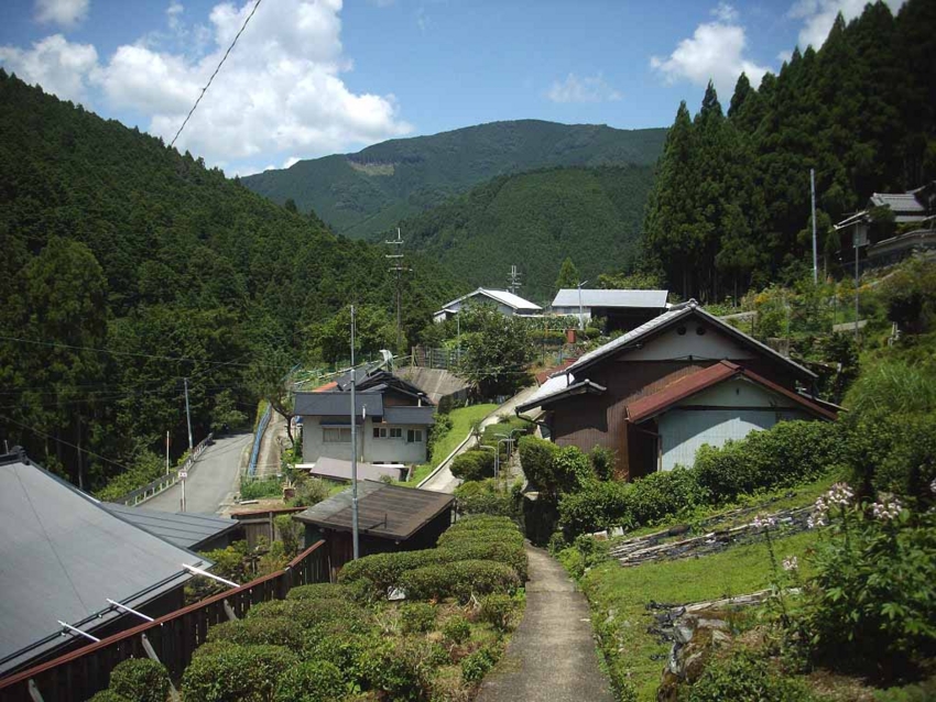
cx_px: 468
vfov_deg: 38.7
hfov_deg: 50.1
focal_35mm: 37
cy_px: 351
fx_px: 1001
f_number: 5.6
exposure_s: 1/400
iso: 80
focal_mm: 6.2
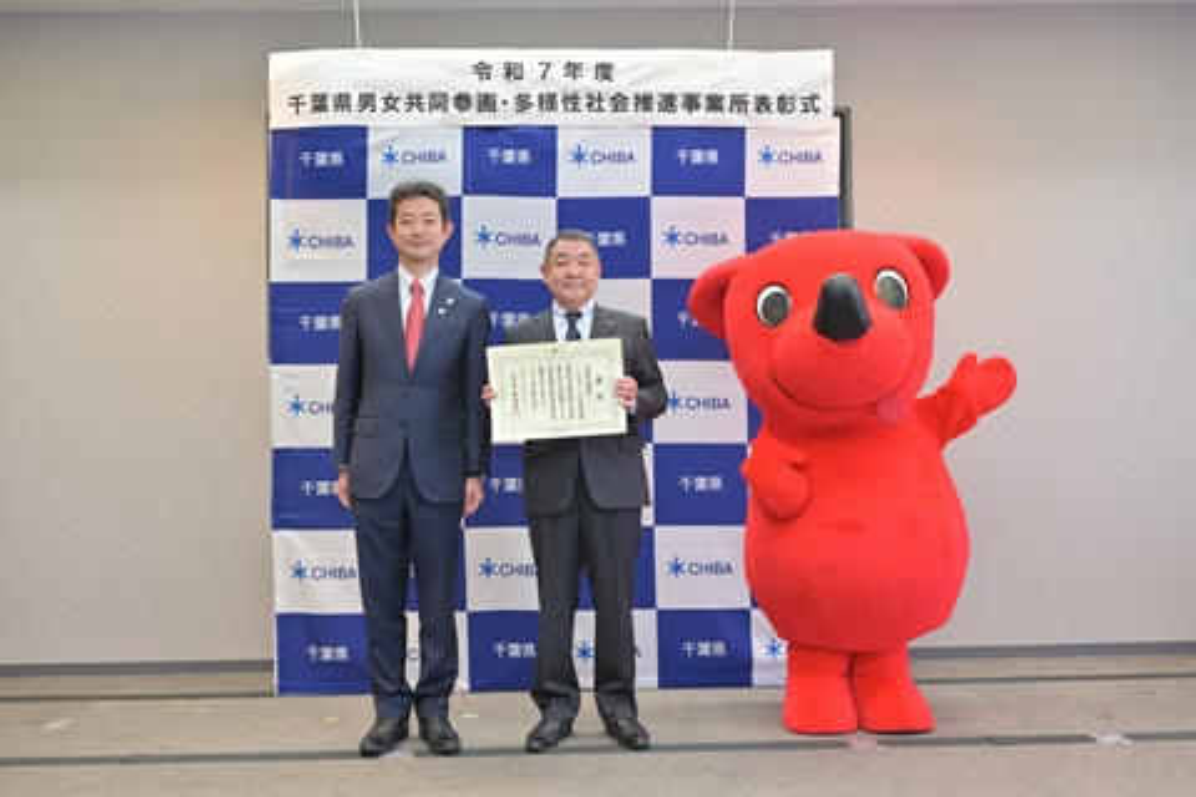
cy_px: 398
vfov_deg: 37.9
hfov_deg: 54.4
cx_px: 598
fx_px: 1163
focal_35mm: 35
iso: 800
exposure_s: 1/80
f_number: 4.5
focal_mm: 35
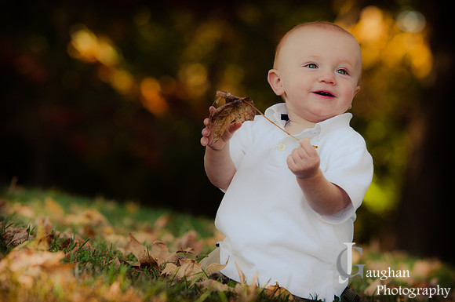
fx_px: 3029
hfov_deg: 8.6
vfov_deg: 5.7
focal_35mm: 240
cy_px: 151
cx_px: 228
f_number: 3.5
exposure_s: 1/400
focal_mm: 160
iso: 640
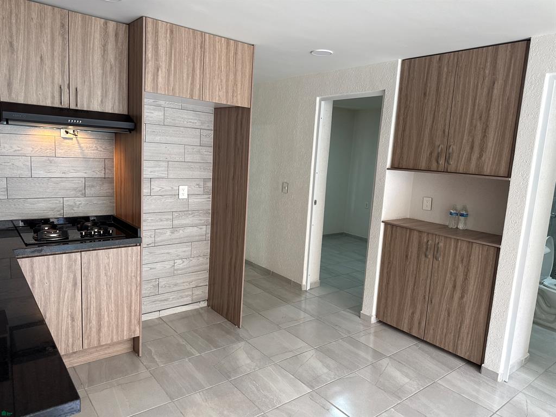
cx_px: 278
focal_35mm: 24
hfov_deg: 71.6
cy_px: 208
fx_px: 385
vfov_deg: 56.8
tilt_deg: -7.7
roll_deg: -3.4
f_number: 1.78
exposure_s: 1/121
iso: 200
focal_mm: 6.76
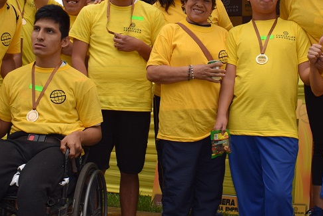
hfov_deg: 35.0
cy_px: 46
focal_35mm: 57
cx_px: 186
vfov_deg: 23.5
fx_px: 512
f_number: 7.1
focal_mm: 18
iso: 100
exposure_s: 1/200
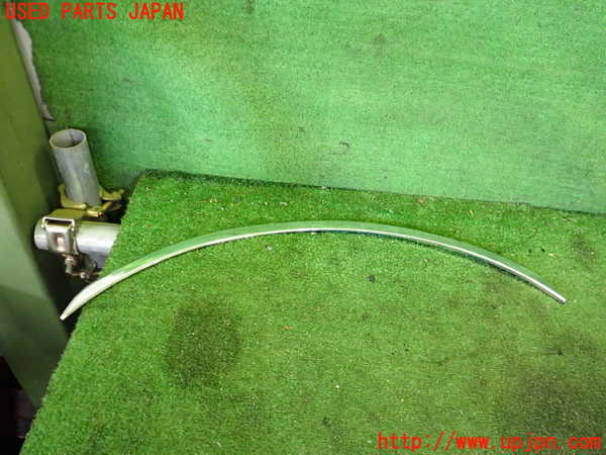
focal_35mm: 30
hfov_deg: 60.0
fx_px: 525
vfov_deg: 46.8
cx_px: 303
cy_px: 228
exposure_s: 1/40
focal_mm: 5.4
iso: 640
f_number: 2.3
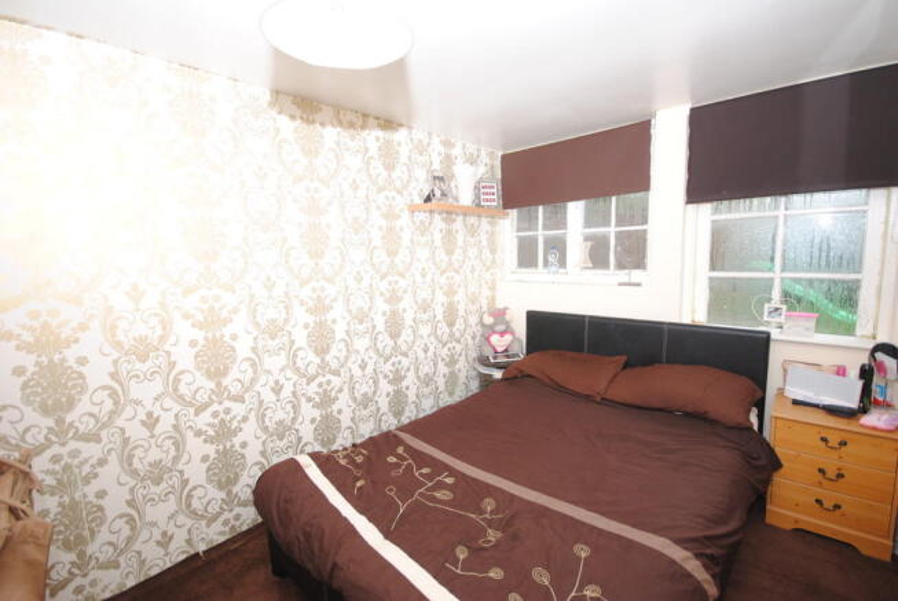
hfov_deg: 100.3
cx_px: 449
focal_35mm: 15
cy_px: 300
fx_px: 375
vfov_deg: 77.5
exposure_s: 1/60
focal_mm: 10
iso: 200
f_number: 4
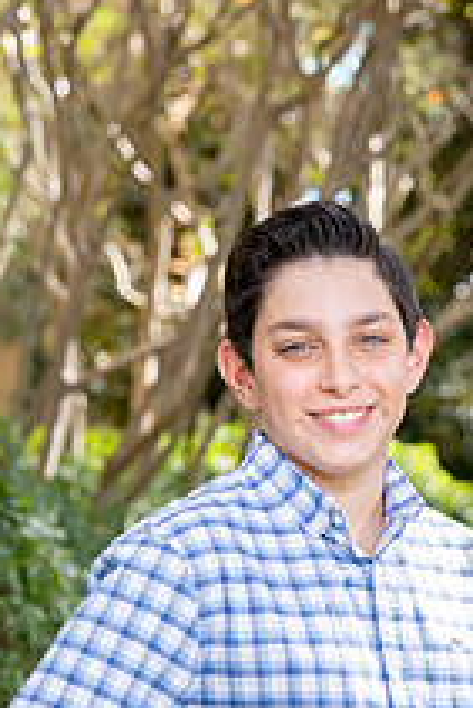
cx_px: 288
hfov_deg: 5.4
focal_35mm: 256
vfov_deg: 8.0
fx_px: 5037
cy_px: 715
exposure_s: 1/250
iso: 400
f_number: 7.1
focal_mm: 120
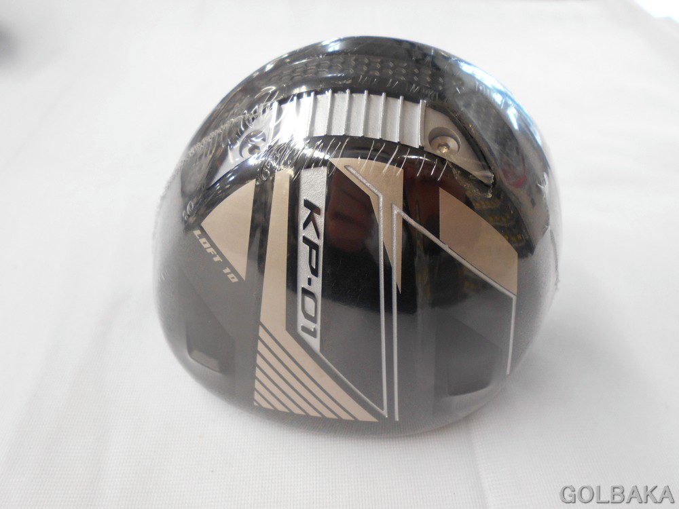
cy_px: 254
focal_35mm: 26
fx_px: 510
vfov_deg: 53.1
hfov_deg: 67.3
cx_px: 340
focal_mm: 4.6
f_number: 3.2
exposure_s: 1/30
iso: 125
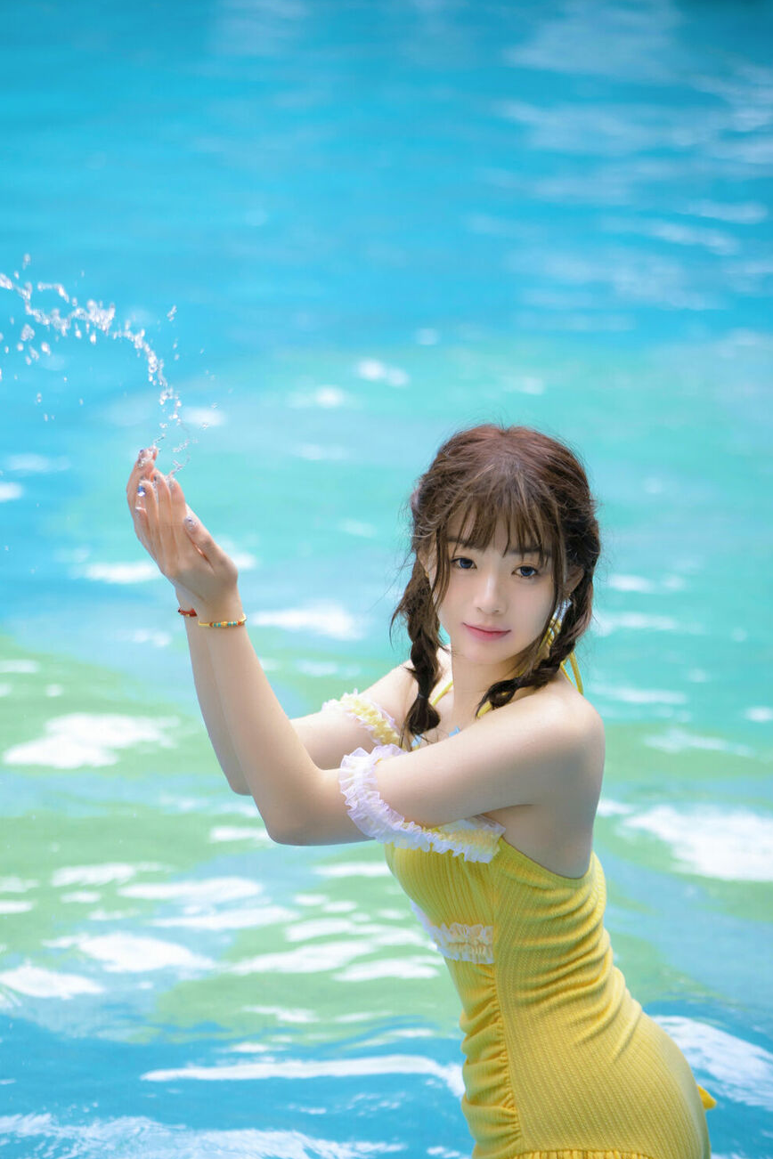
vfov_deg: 13.2
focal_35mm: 156
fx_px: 5024
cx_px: 375
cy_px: 567
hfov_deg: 8.8
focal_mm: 130
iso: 250
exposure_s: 1/400
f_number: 2.8
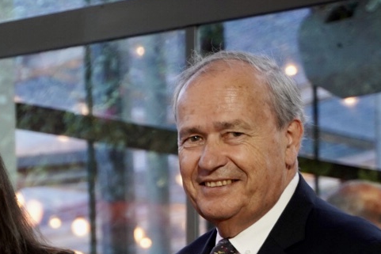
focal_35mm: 155
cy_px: 339
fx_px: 1641
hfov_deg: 12.5
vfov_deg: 8.7
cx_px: -207
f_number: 2.8
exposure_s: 1/160
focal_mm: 48
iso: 1250
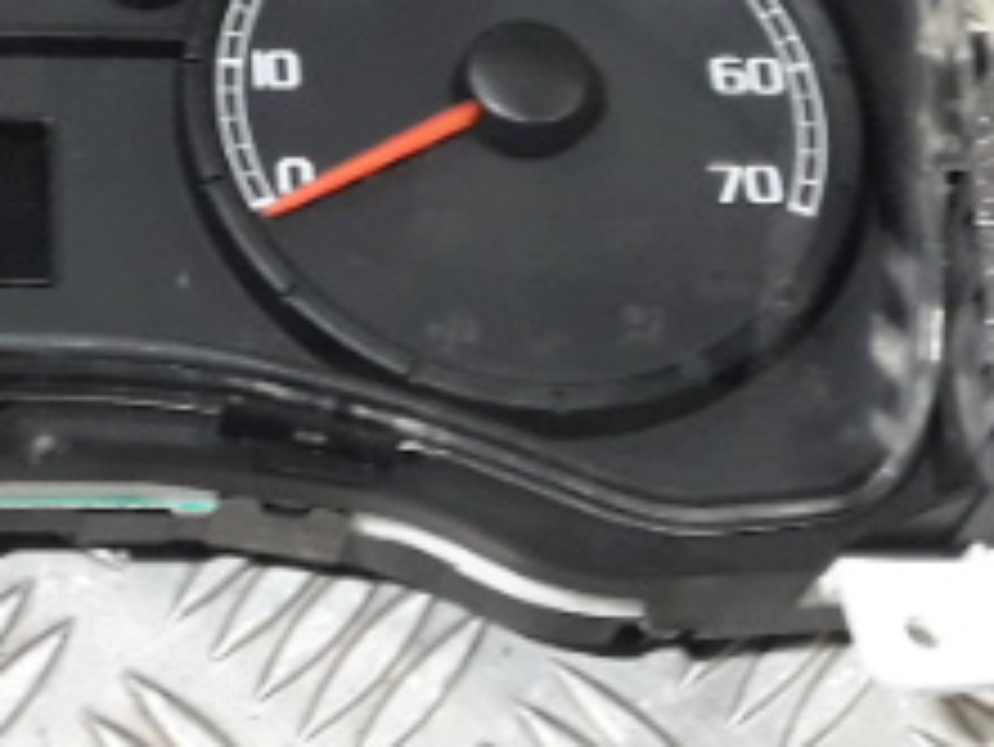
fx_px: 2327
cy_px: -140
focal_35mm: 81
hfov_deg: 22.7
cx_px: -103
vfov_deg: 17.4
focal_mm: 3.7
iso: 160
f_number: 1.9
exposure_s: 1/25
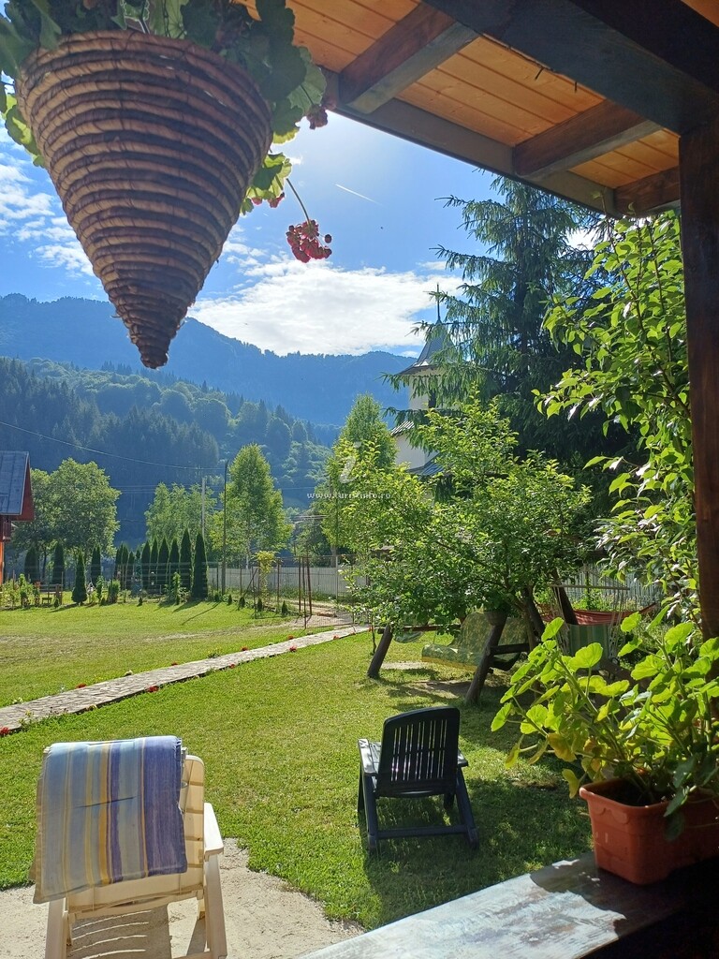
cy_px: 480
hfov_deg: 54.9
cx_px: 360
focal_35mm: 25
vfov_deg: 69.4
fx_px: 692
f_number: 1.8
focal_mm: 4.65
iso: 50
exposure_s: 1/1353
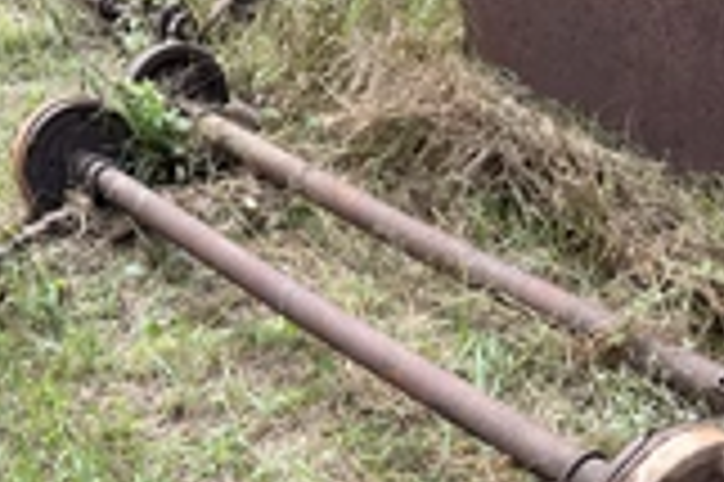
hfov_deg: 32.2
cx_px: 261
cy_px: 613
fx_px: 1246
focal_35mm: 62
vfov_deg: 20.2
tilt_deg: -42.5
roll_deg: +1.4
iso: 100
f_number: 1.78
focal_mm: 6.76
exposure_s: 1/967
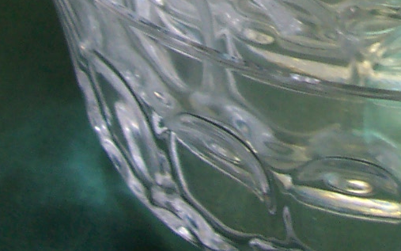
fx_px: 1399
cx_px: 402
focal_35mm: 128
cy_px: -172
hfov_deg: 16.0
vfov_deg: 9.8
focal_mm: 5.6
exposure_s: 1/60
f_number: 2.8
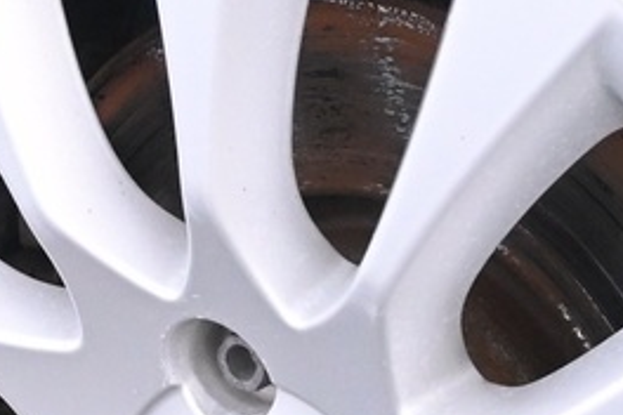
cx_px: 444
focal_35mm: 189
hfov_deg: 10.9
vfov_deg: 7.2
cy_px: 476
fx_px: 3264
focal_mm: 20.5
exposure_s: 1/30
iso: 2500
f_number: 3.8
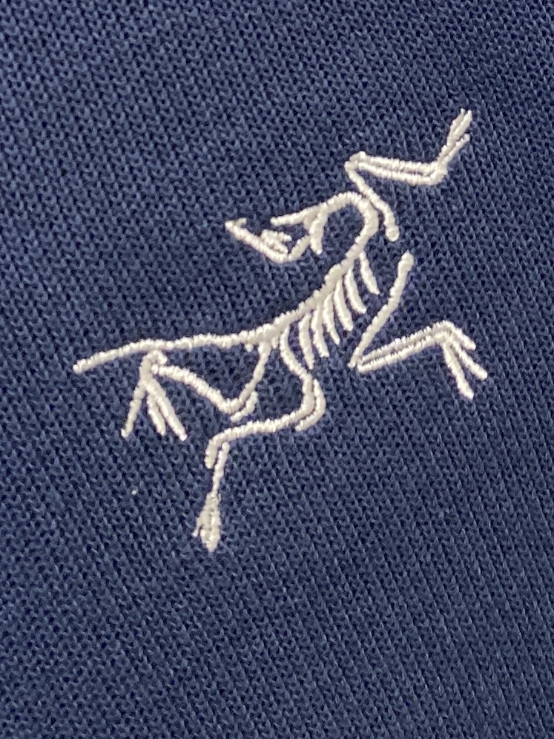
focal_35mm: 26
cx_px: 277
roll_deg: +22.7
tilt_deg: -14.2
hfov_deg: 53.1
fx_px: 555
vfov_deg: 67.3
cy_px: 370
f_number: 1.8
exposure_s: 1/100
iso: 125
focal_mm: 4.25
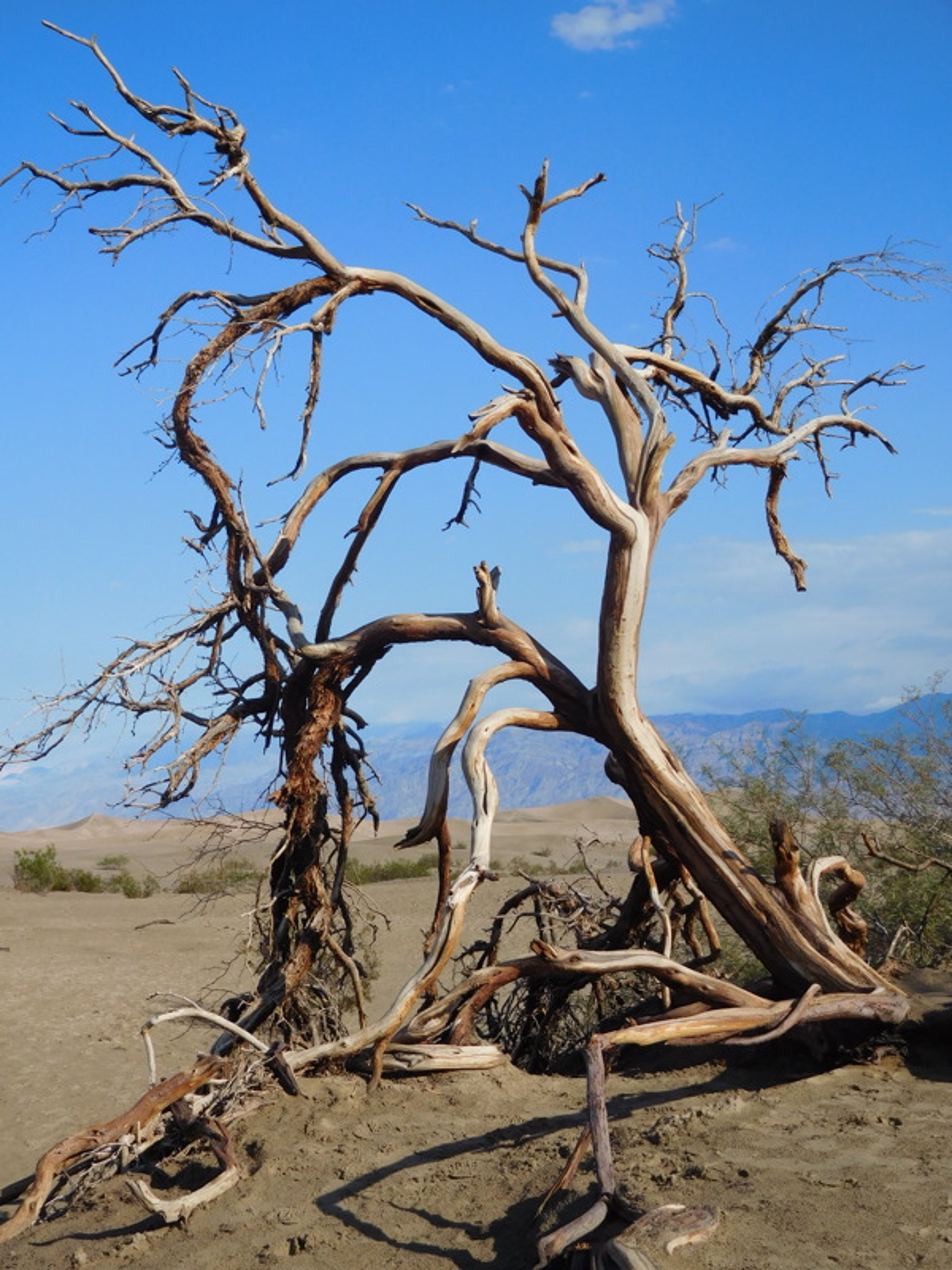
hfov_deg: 29.1
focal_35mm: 50
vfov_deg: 38.2
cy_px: 635
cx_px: 476
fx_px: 1833
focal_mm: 8.9
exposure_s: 1/400
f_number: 8.2
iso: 125
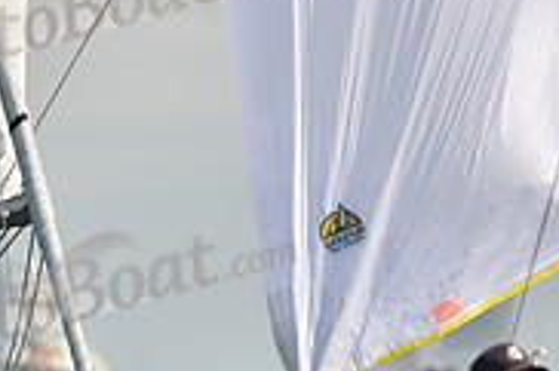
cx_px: -292
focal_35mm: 1278
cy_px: 498
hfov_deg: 1.6
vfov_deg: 1.1
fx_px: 19826
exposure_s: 1/1250
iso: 250
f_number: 6.3
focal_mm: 400
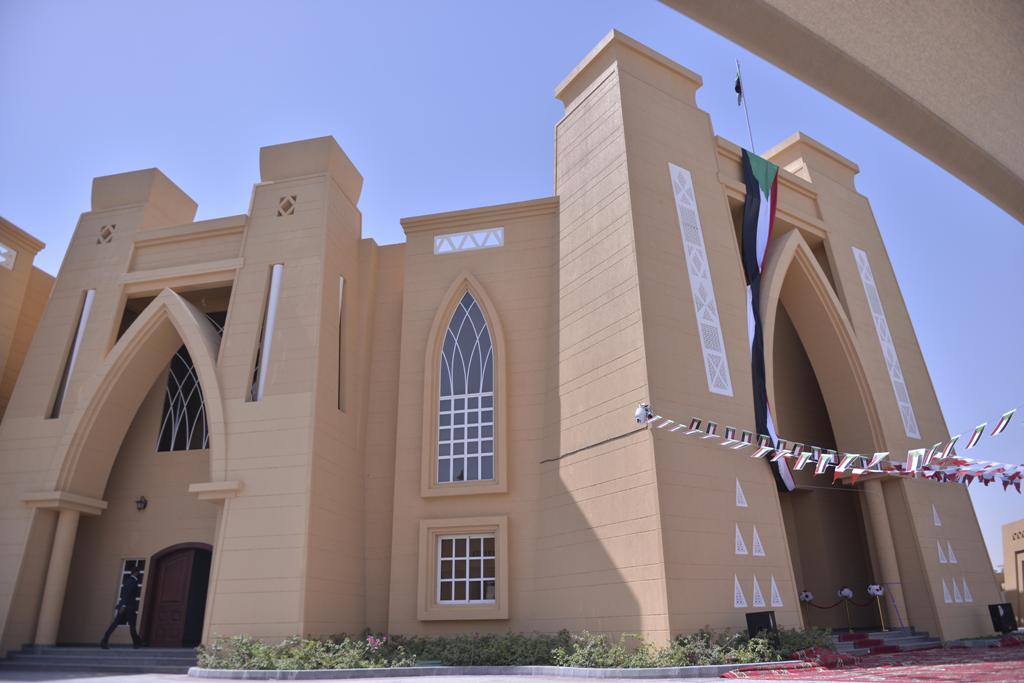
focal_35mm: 24
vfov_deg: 53.1
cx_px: 512
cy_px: 342
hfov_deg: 73.7
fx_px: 683
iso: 200
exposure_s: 1/5000
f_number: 2.8
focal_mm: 24
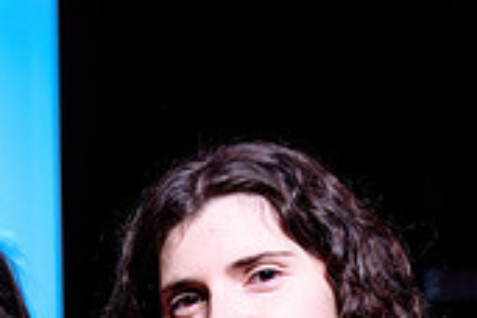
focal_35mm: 152
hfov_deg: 13.4
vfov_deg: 8.8
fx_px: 2014
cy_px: 496
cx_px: 47
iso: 800
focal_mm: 38
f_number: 4
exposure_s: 1/40
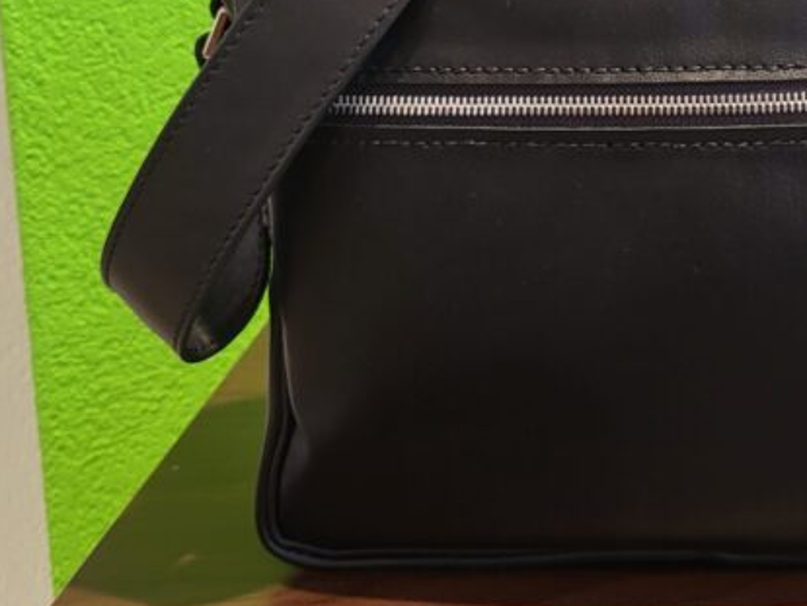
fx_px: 1563
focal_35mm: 67
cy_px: 15
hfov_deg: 28.0
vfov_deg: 21.3
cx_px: 710
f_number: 1.8
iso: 125
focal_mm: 5.4
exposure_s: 1/100
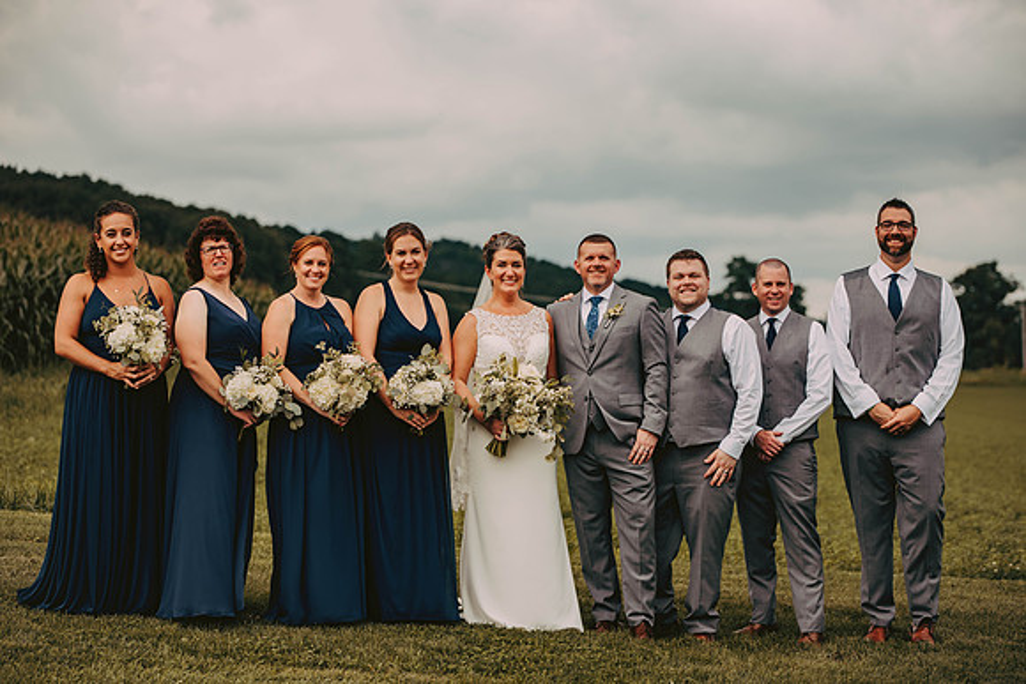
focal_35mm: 92
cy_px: 342
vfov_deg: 14.9
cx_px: 513
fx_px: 2622
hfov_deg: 22.1
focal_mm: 92
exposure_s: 1/1250
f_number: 2.8
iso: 200
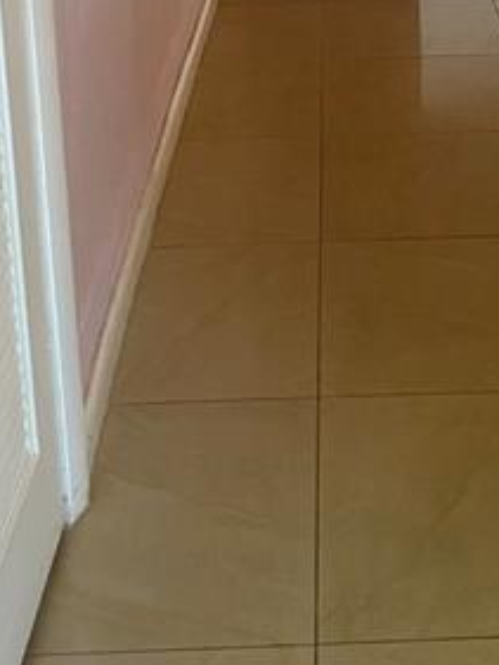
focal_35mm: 71
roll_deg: +0.7
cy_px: -57
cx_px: 393
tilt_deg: -15.4
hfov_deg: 20.5
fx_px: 1364
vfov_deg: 25.5
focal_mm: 4.25
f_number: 1.8
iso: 100
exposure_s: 1/60
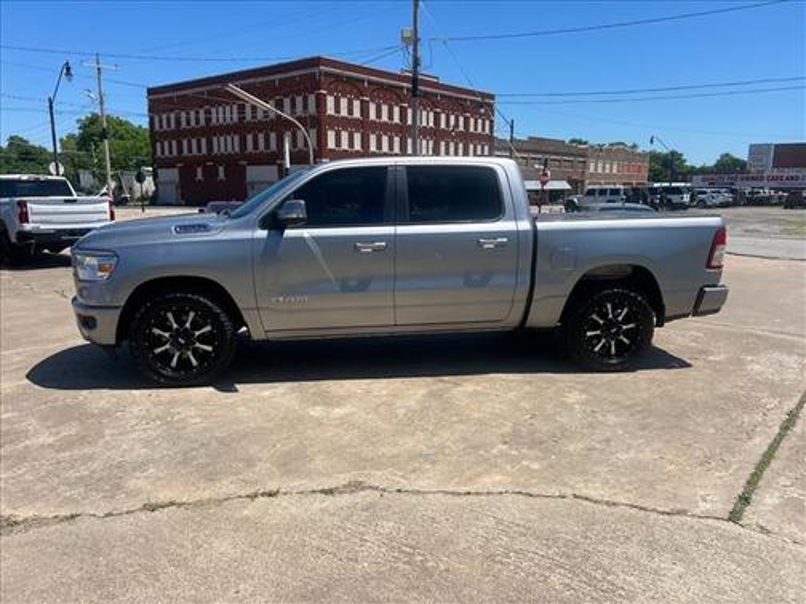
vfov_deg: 53.1
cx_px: 403
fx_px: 605
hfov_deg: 67.3
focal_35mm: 26
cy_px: 302
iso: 50
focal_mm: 5.7
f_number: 1.5
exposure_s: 1/4831
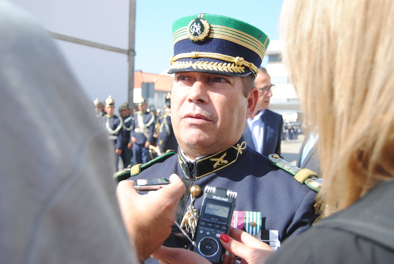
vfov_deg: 29.0
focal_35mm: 46
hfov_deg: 42.3
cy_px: 132
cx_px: 197
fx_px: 510
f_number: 8
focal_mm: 31
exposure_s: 1/250
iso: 100
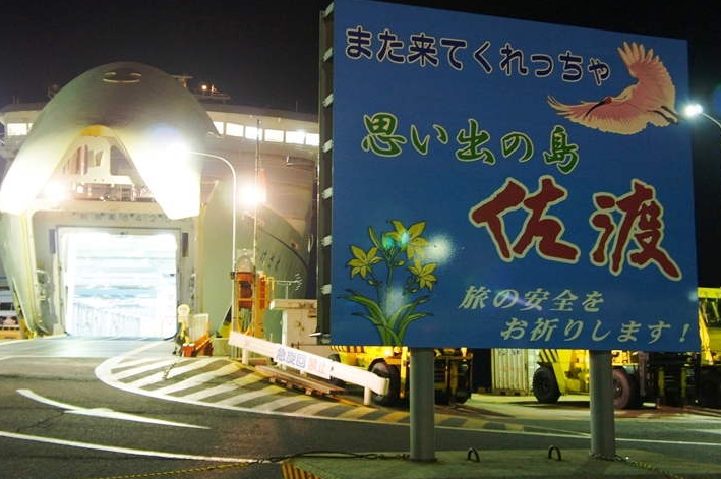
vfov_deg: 30.4
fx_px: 880
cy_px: 219
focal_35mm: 44
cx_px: 320
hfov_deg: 44.5
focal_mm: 26
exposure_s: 1/4
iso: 1600
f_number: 4
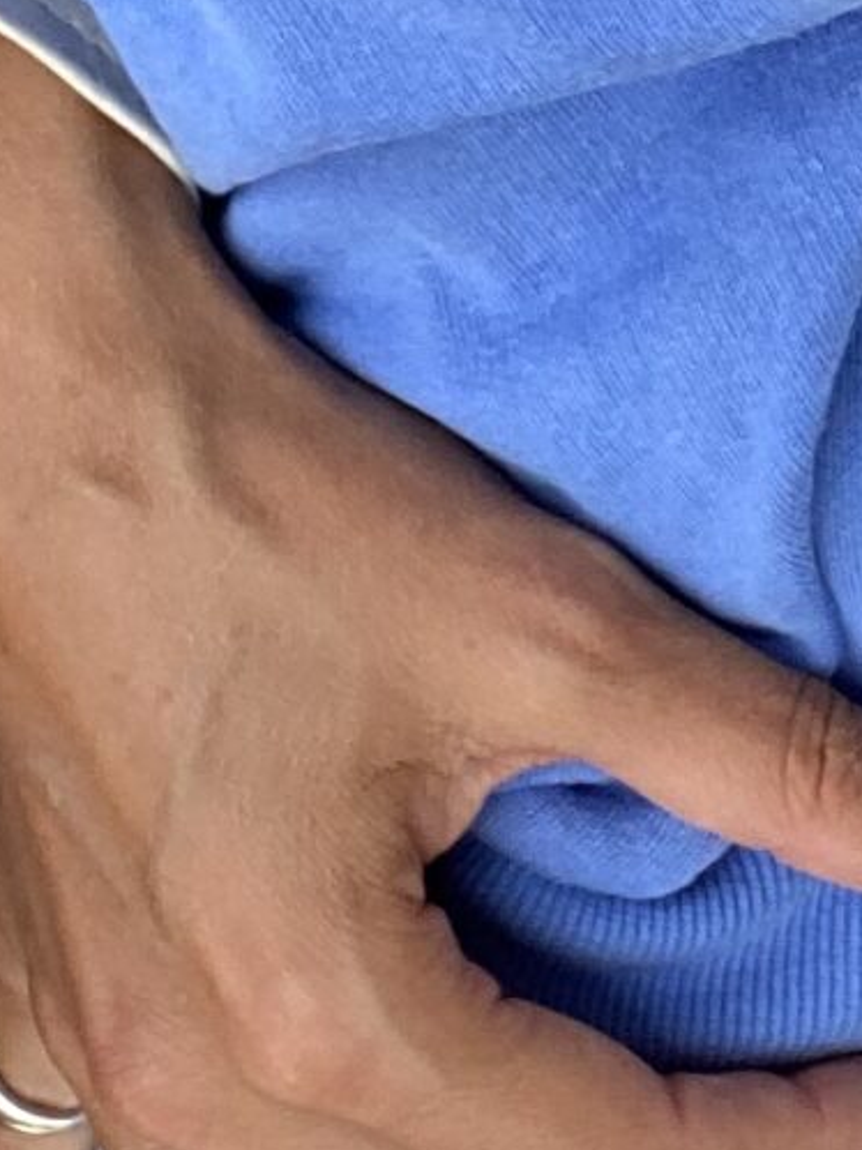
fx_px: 5115
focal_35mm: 154
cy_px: -53
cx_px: 832
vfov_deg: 12.6
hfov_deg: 9.6
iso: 40
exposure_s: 1/122
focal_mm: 2.71
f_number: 2.2
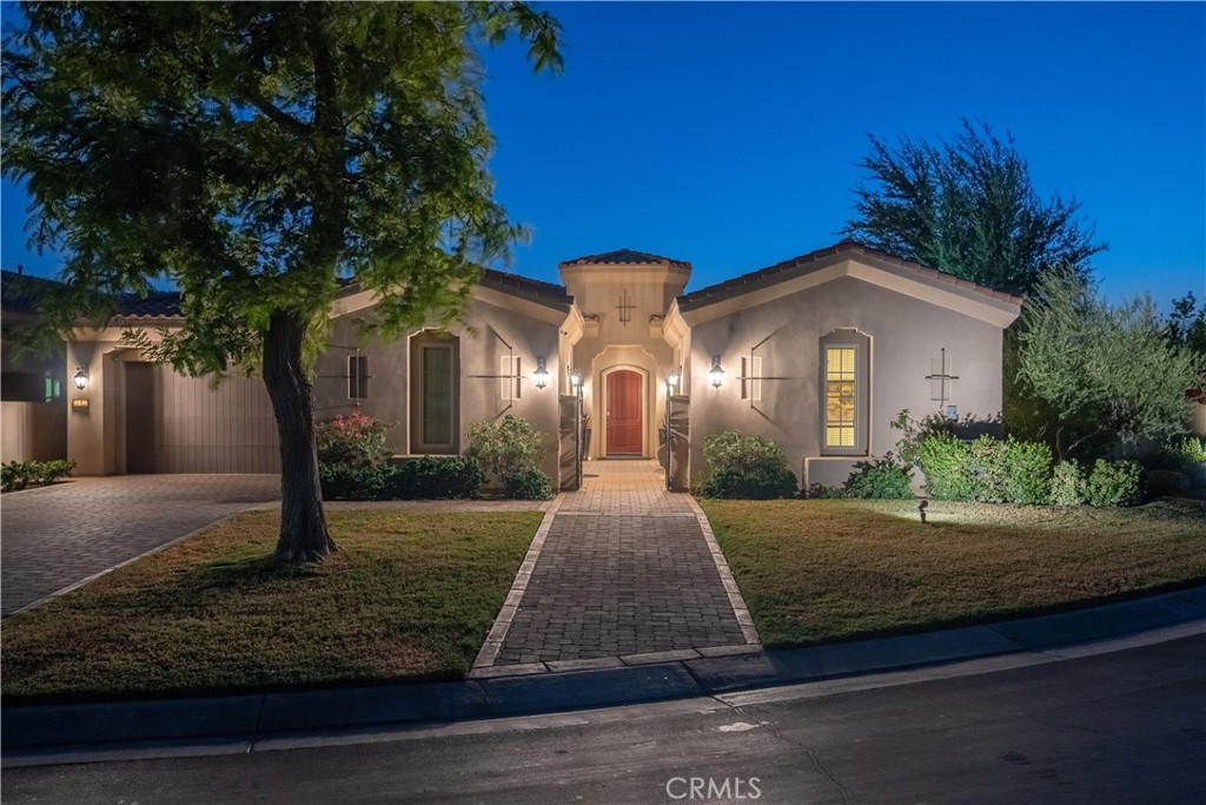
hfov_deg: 61.9
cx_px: 603
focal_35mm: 30
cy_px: 402
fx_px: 1005
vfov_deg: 43.6
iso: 100
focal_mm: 20
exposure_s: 1/13
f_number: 2.8
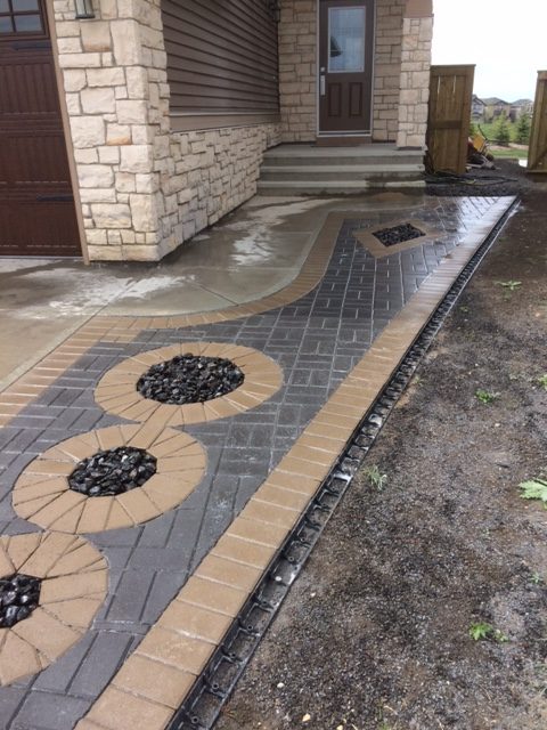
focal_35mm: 29
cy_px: 365
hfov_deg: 48.2
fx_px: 611
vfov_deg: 61.7
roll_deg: +2.4
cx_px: 274
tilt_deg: -23.3
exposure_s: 1/912
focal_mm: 4.15
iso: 32
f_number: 2.2
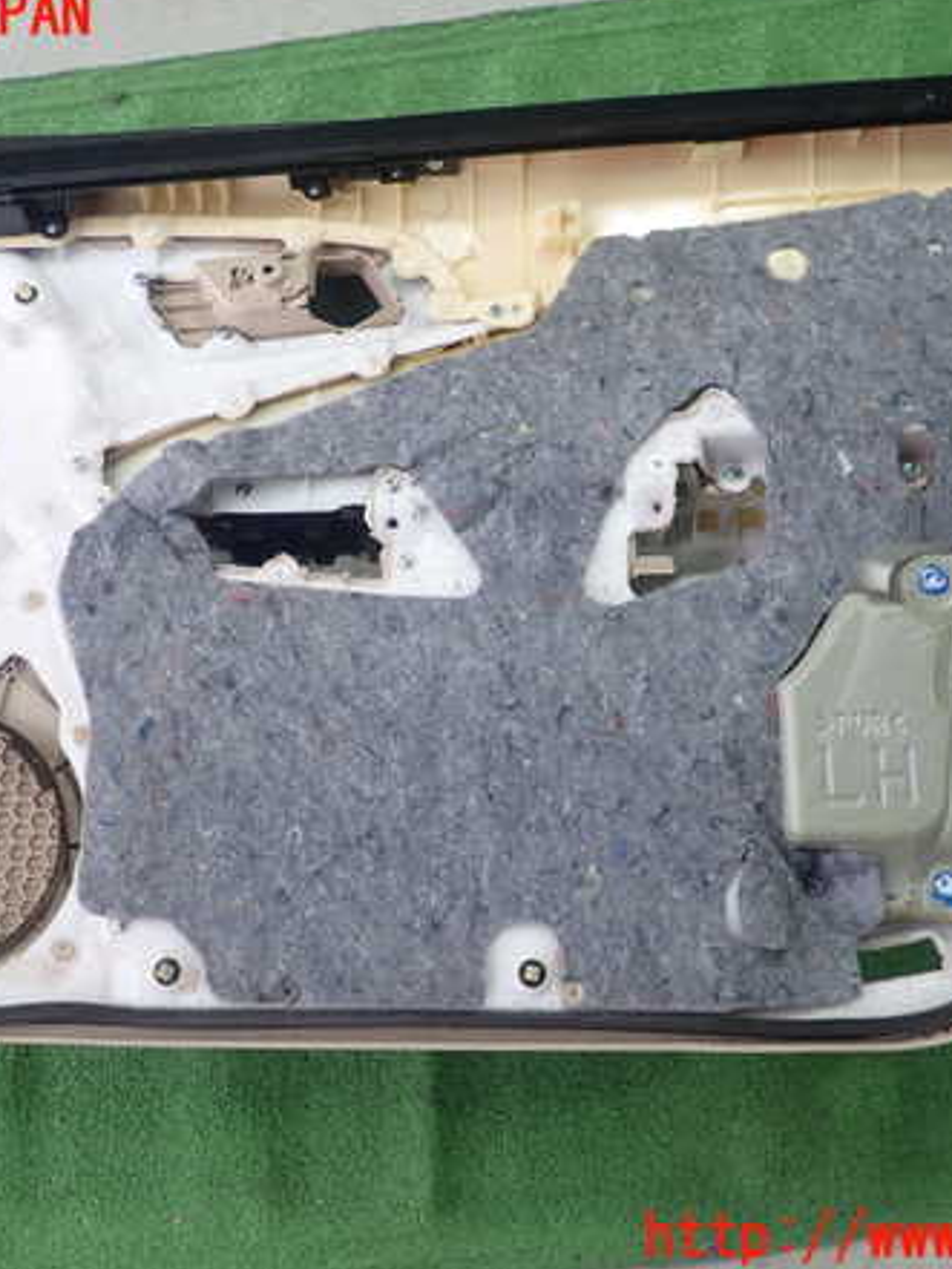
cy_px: 627
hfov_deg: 41.8
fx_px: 1246
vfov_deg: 53.9
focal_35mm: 34
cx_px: 431
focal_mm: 4.5
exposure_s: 1/60
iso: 125
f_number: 2
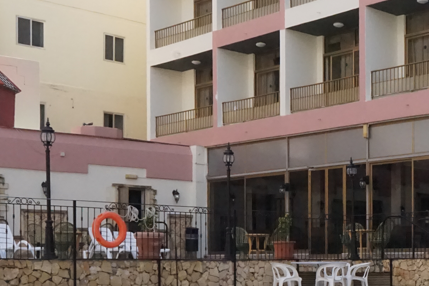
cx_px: 435
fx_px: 858
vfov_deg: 18.6
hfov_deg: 26.5
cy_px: 263
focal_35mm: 72
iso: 8000
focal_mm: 29
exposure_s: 1/1000
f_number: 22
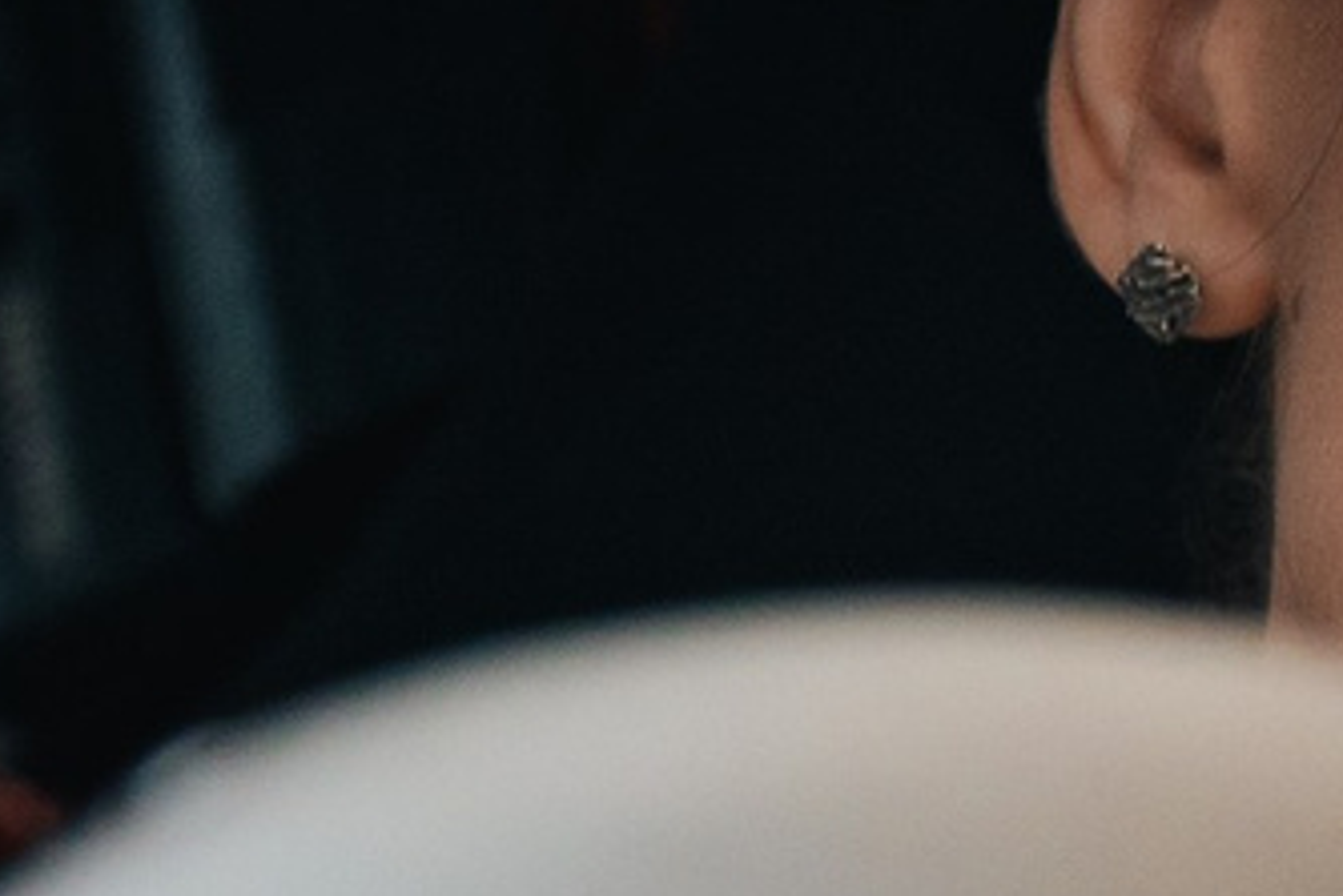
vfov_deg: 1.3
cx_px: 2372
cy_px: -155
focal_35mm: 1020
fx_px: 38066
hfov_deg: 2.0
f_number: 4.5
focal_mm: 133
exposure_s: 1/500
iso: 400
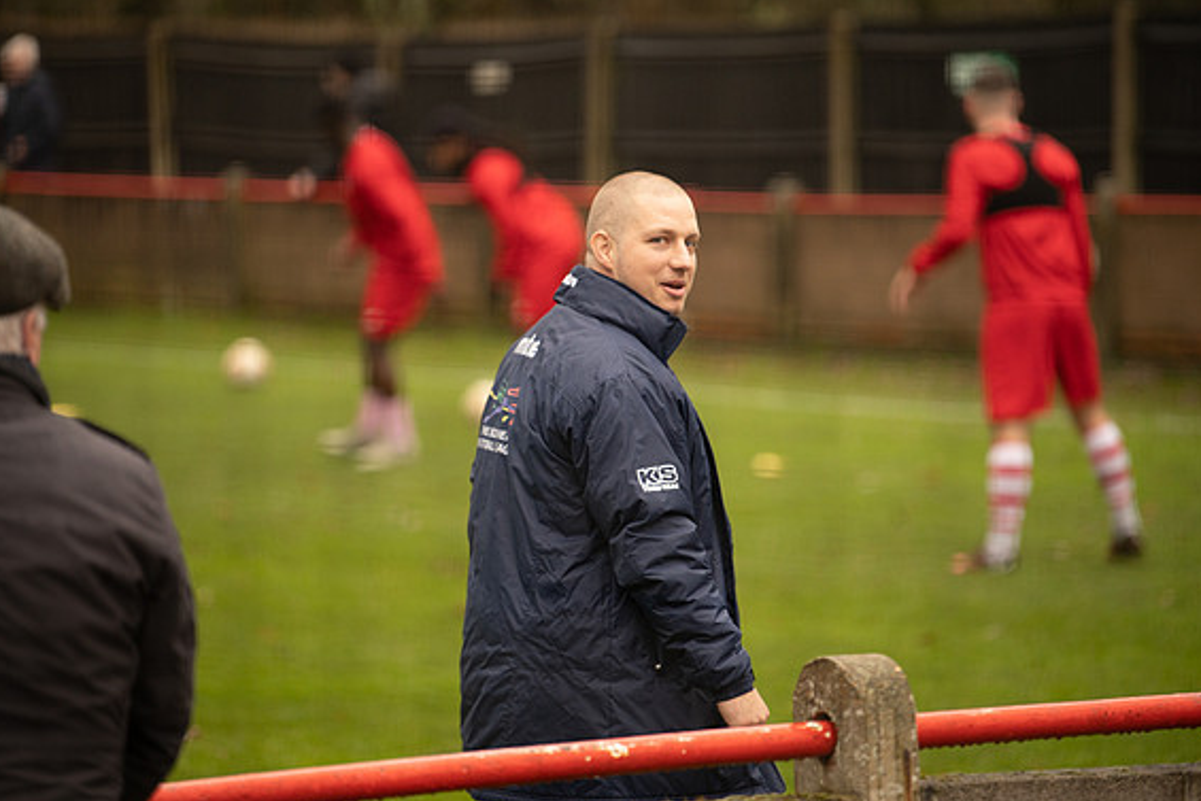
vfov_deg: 7.2
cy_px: 405
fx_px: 6340
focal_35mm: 190
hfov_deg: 10.8
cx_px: 606
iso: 1000
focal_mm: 185
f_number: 3.2
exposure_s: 1/500
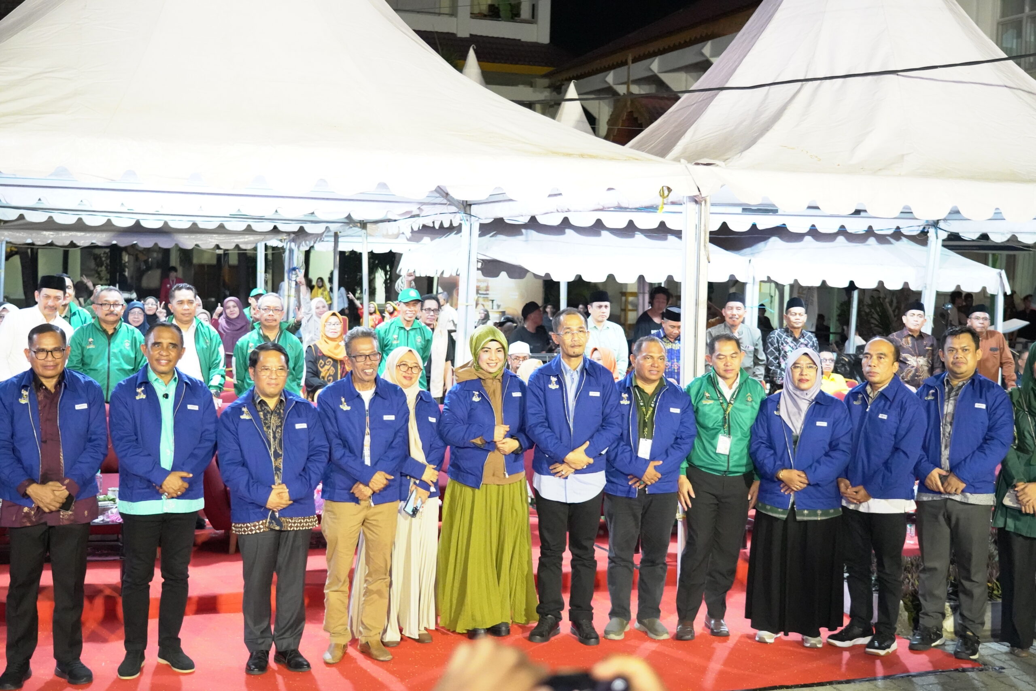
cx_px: 518
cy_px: 346
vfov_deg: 29.9
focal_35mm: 45
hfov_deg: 43.6
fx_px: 1295
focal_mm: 45
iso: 20000
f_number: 4
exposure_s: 1/125
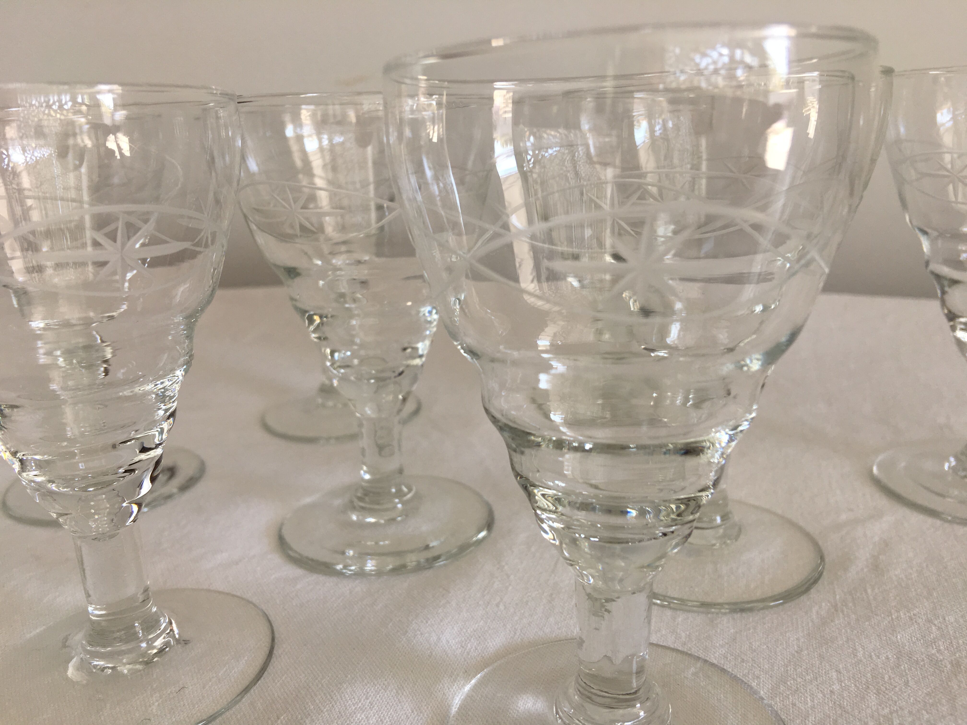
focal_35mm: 29
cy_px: 362
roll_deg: +2.5
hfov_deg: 61.7
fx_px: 810
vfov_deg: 48.2
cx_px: 484
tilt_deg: -14.3
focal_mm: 4.15
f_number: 2.2
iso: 32
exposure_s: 1/50
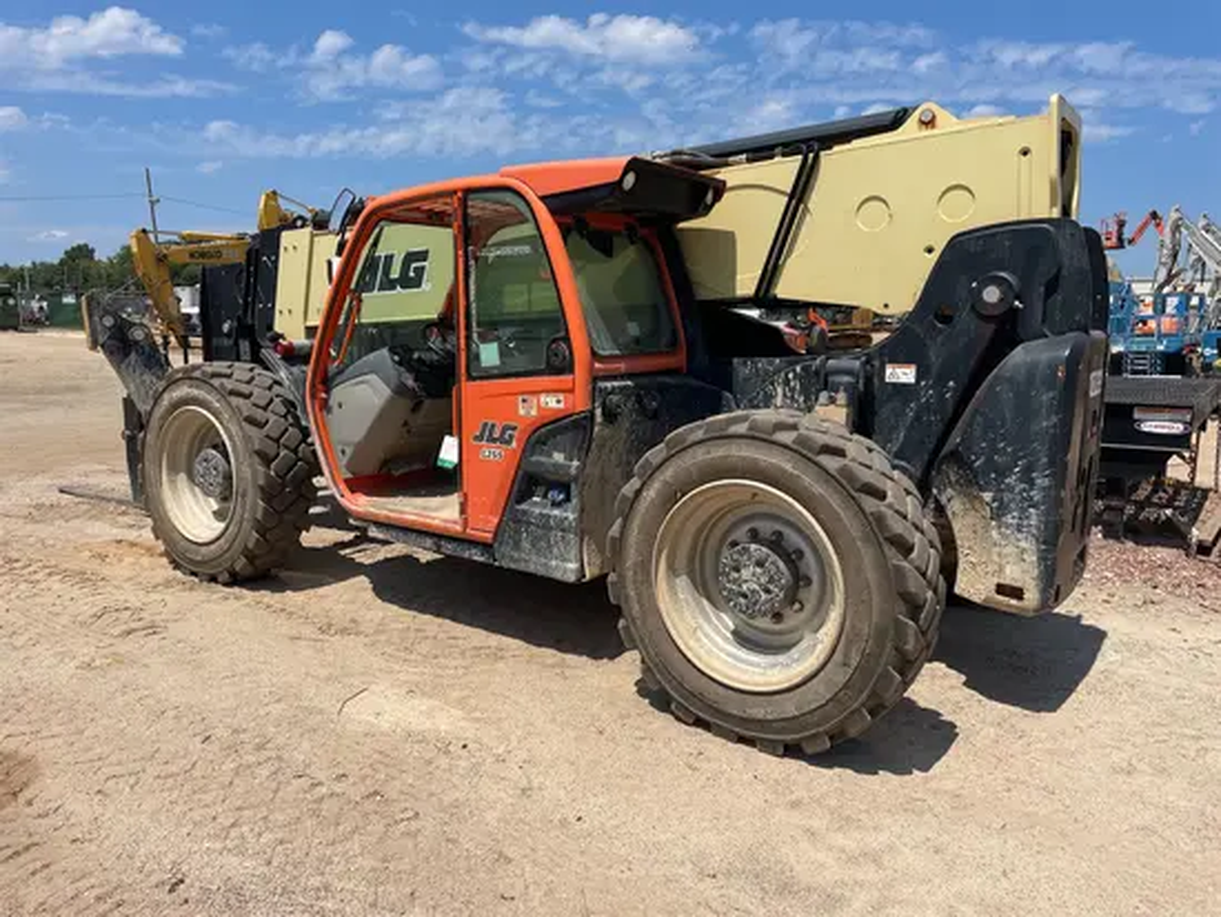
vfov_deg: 53.1
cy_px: 458
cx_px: 610
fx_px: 917
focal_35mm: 26
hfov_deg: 67.3
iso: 32
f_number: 1.6
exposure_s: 1/4292
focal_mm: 4.2
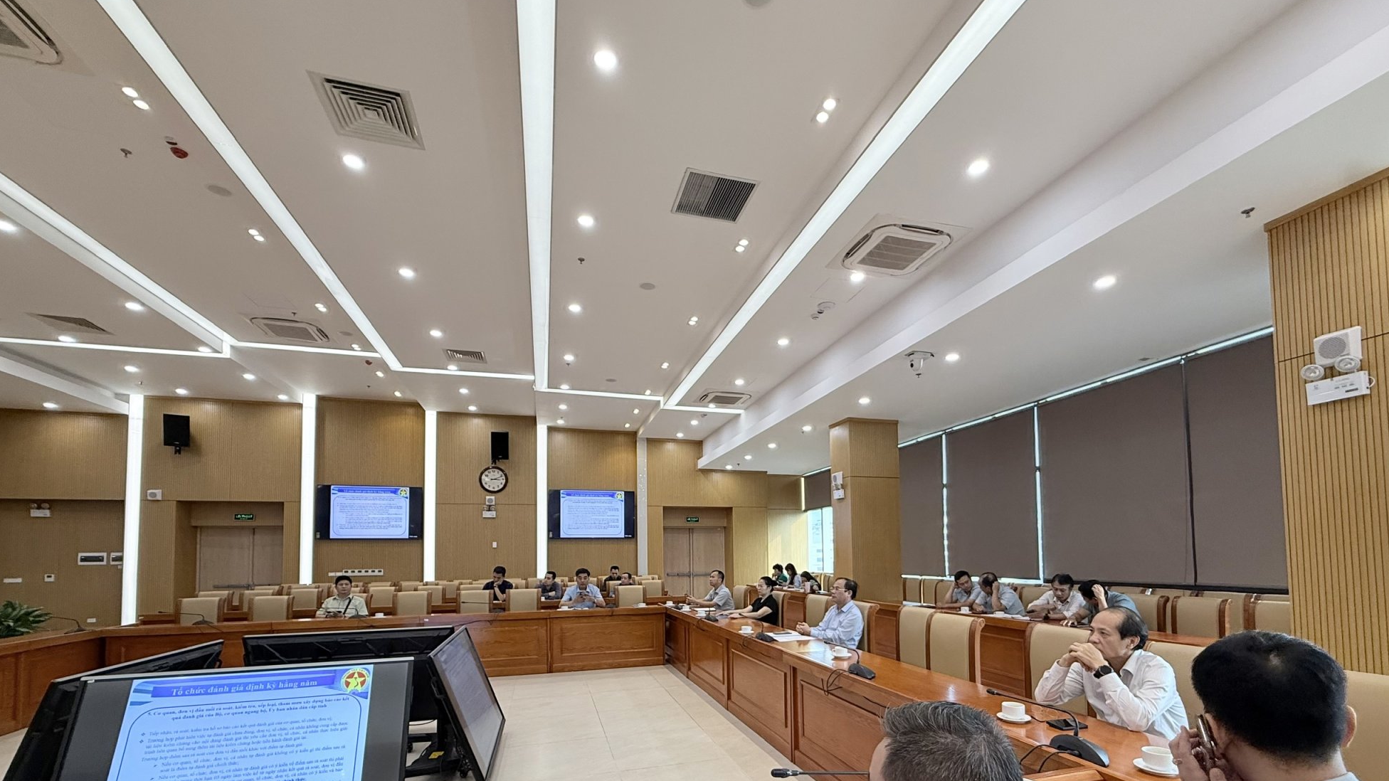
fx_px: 589
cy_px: 526
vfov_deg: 65.2
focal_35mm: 16
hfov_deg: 99.3
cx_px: 724
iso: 160
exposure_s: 1/120
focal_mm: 2.22
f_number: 2.2
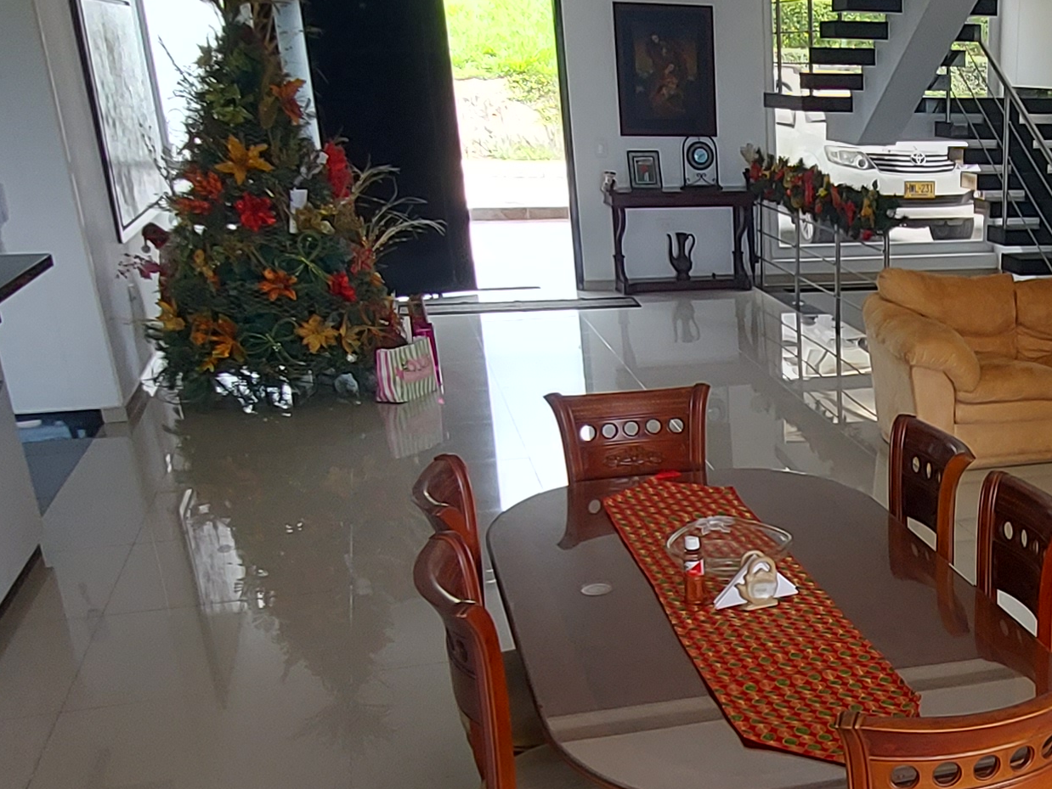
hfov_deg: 41.1
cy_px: 633
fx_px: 1277
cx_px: 958
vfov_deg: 33.4
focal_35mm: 42
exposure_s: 1/120
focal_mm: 1.74
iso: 64
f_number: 2.2
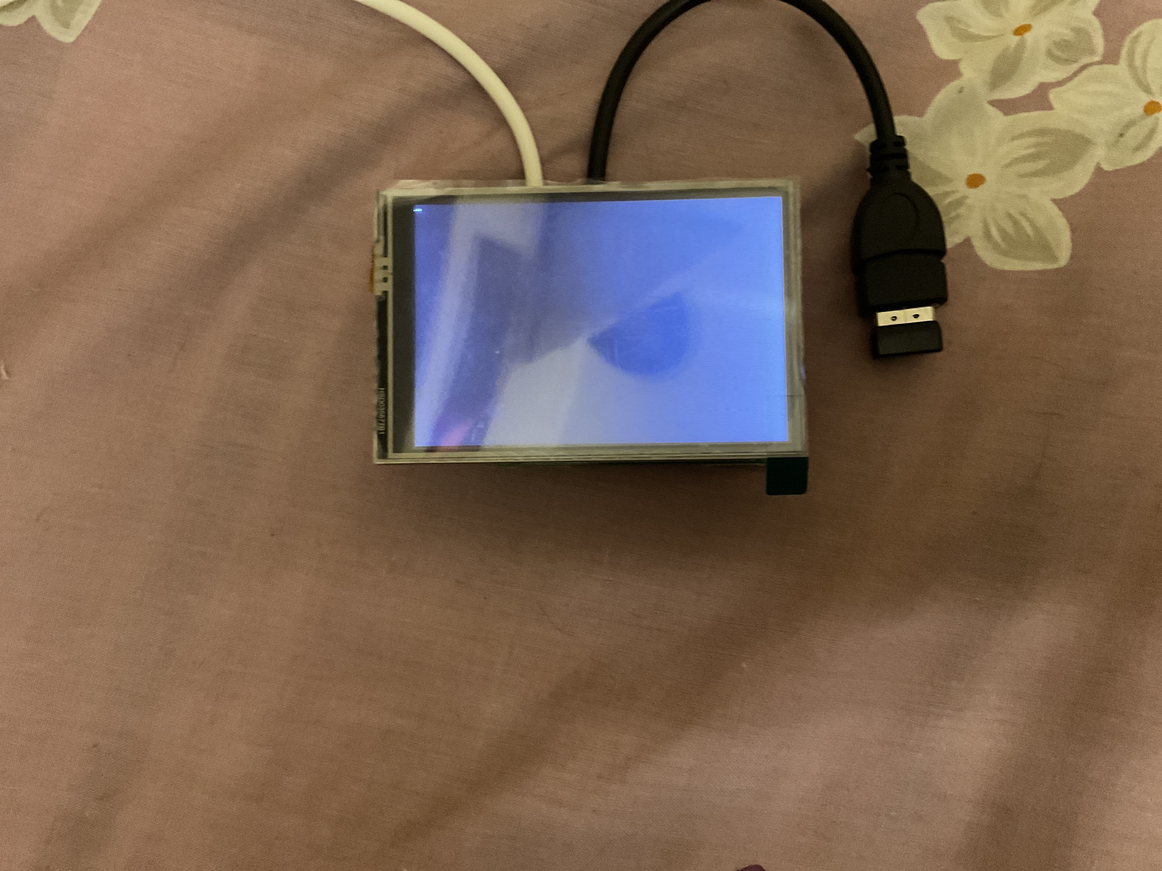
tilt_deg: -76.6
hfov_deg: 61.7
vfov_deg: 48.2
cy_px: 436
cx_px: 581
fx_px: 973
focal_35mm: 29
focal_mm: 3
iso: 500
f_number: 1.8
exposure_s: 1/30
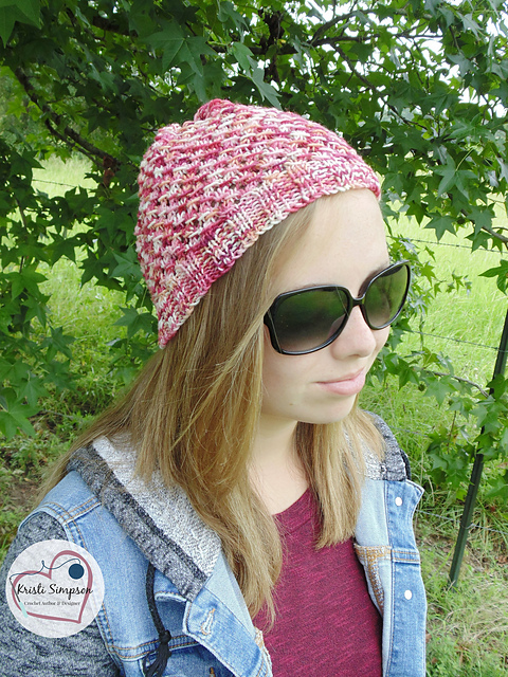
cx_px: 254
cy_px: 338
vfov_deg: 54.0
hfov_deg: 41.8
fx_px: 665
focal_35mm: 34
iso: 80
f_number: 3.4
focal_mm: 6.2
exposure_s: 1/200
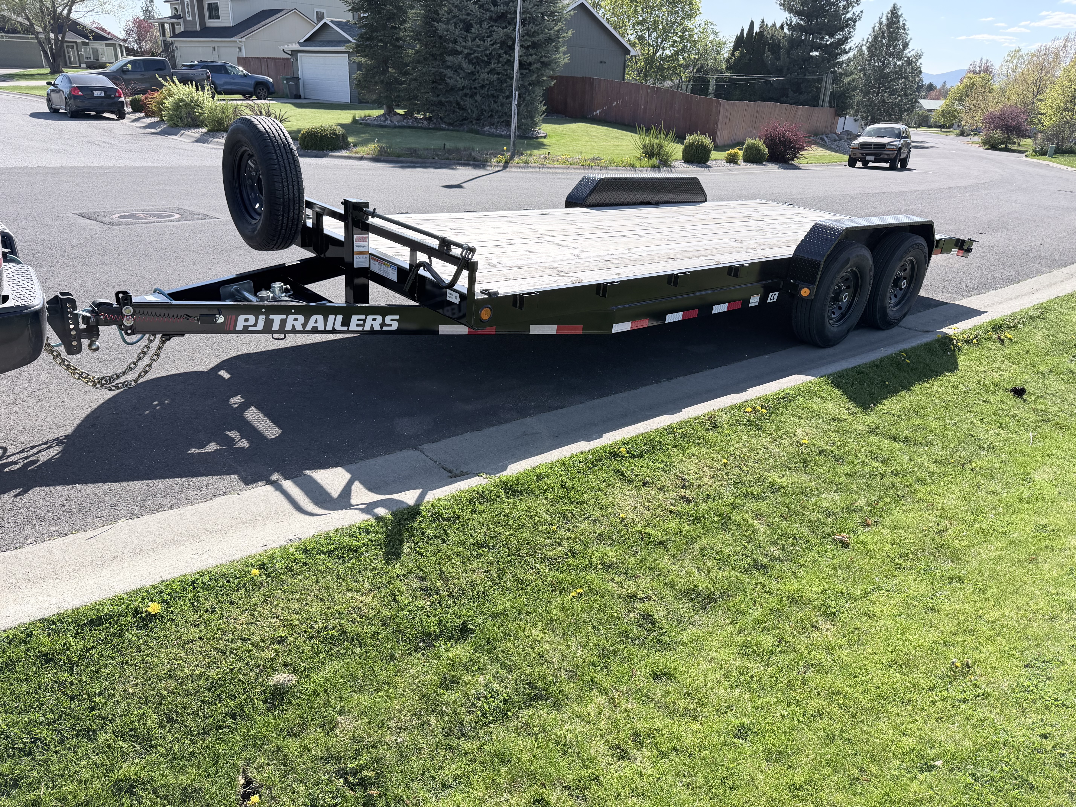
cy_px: 404
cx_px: 538
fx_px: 746
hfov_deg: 71.6
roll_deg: -2.9
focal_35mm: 24
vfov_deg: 56.8
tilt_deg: -23.7
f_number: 1.78
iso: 100
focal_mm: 6.76
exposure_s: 1/2907
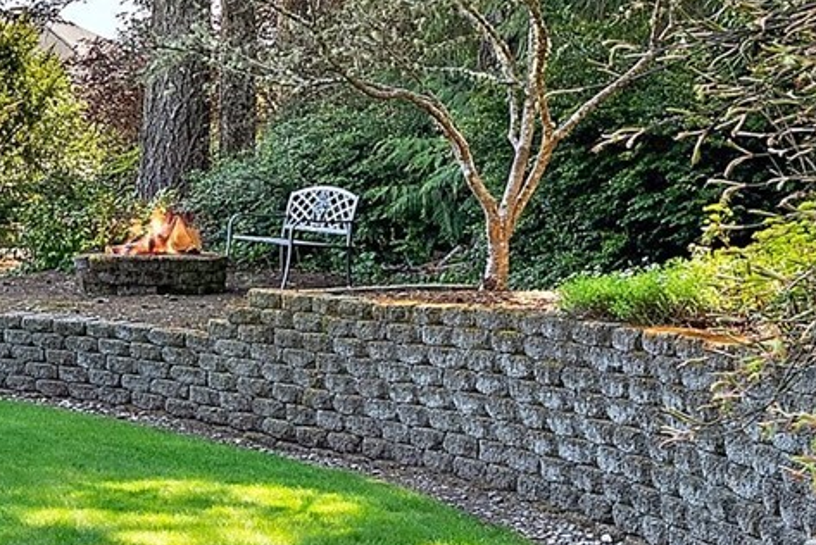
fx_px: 1950
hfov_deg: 19.2
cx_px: -552
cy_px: 217
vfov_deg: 15.9
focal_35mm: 86
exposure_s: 1/20
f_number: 8
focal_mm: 24
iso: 200
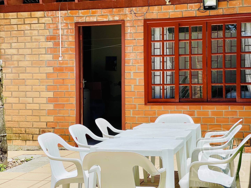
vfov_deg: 22.9
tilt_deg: -2.8
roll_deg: +0.5
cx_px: 126
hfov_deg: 30.3
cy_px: 94
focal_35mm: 64
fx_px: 464
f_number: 2.2
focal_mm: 7.5
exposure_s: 1/1309
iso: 20
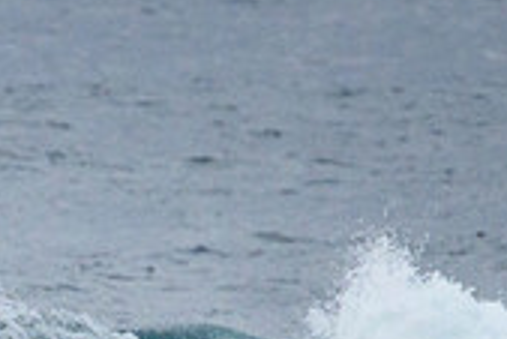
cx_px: -90
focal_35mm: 3764
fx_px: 53054
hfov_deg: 0.5
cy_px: 460
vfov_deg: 0.4
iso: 1800
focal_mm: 800
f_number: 11
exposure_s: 1/2000
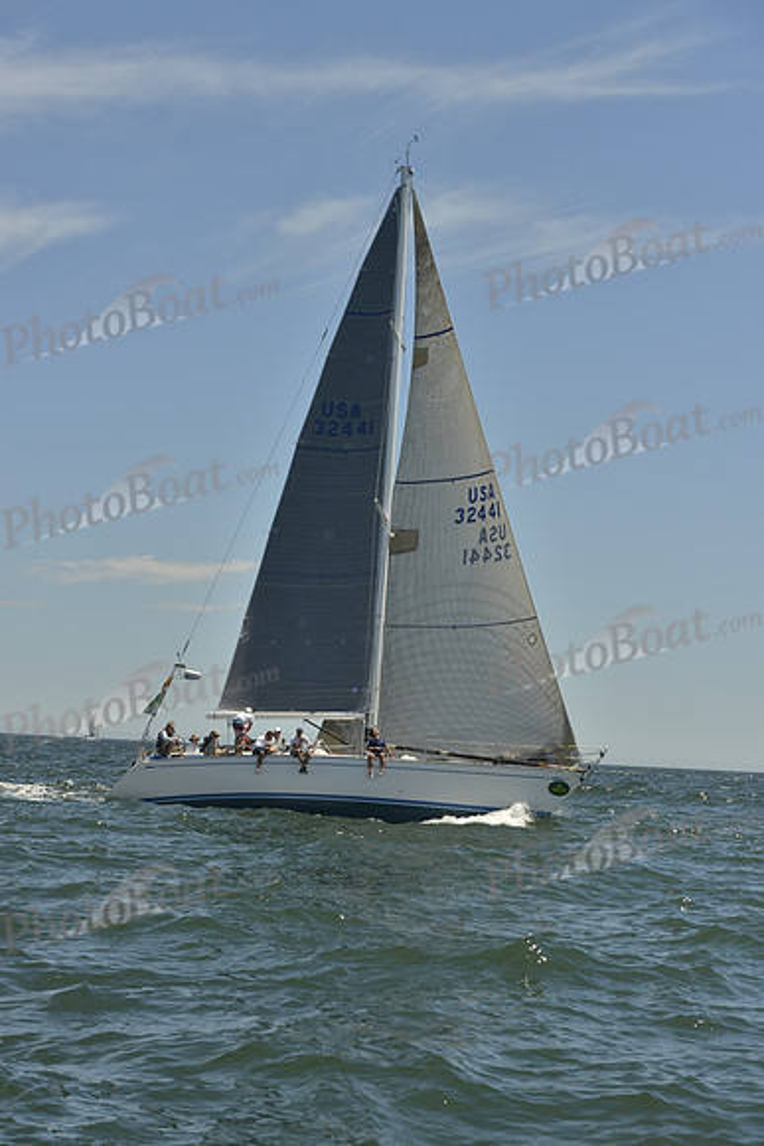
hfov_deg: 13.4
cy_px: 573
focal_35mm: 102
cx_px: 382
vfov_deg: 20.0
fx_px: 3245
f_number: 8
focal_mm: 102
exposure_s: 1/1600
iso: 280
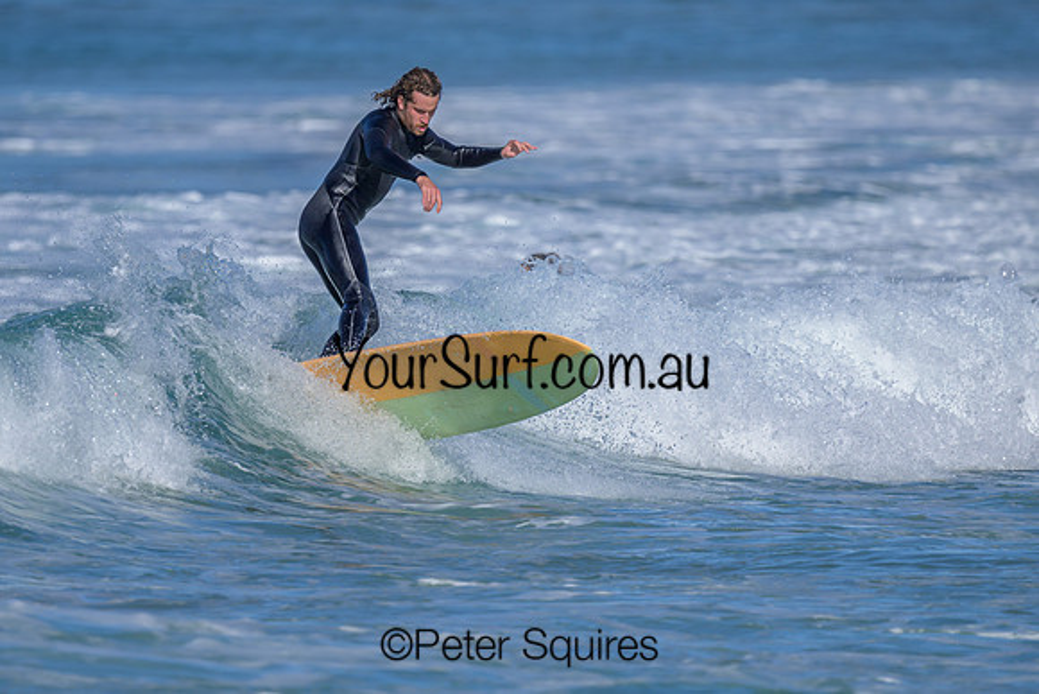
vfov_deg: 1.3
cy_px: 398
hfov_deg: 1.9
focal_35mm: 1093
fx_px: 31549
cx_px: 419
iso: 200
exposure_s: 1/2000
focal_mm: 800
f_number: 6.3
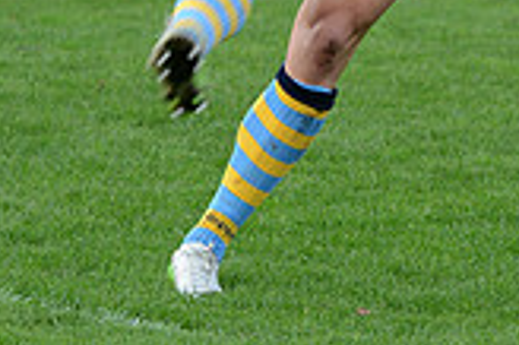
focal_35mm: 514
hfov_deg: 4.0
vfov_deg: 2.7
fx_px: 7403
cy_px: -169
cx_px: 377
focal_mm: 145
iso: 640
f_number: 4
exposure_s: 1/500
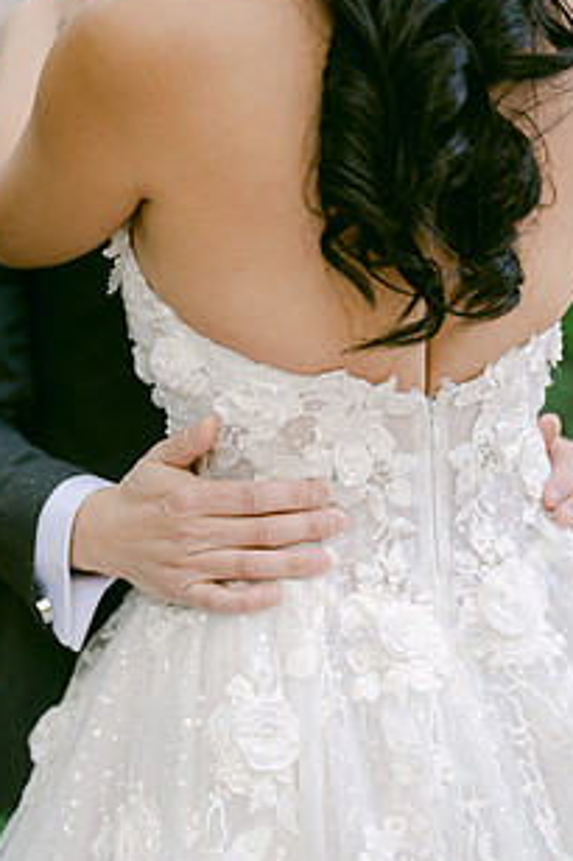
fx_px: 1745
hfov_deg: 18.6
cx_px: 203
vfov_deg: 27.7
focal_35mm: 73
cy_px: 475
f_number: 2
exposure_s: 1/125
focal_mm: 50
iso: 100
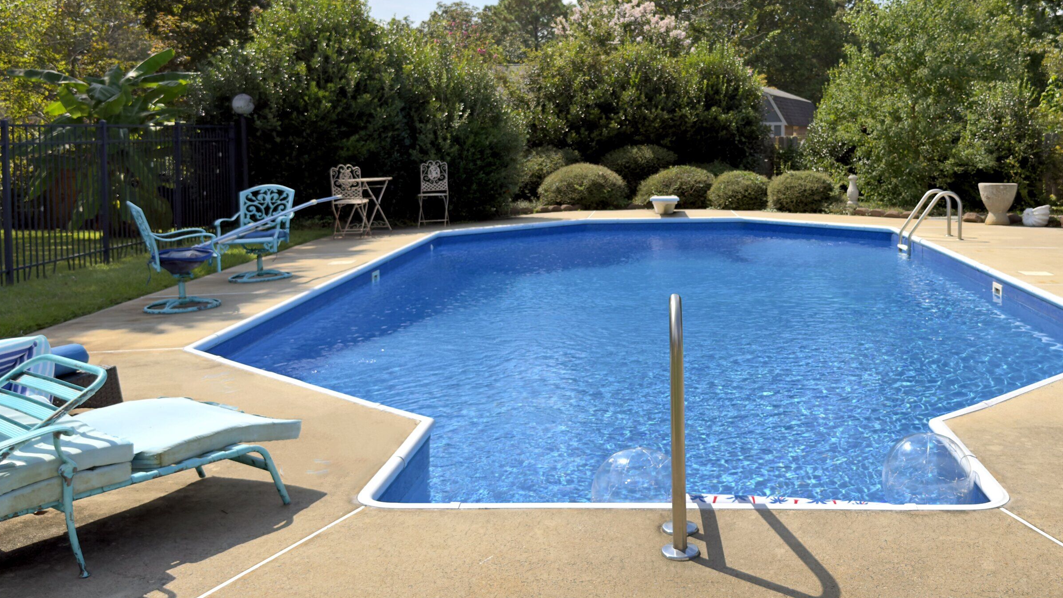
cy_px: 158
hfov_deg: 51.1
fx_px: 1099
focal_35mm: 39
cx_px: 659
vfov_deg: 30.0
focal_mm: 6.76
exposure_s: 1/3831
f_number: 1.78
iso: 64
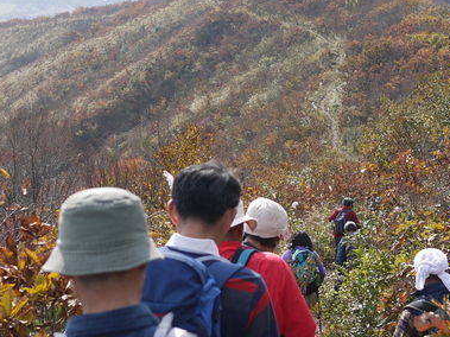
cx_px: 229
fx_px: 1118
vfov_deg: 17.1
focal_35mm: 86
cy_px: 139
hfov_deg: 22.8
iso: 100
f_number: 2.5
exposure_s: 1/1600
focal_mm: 20
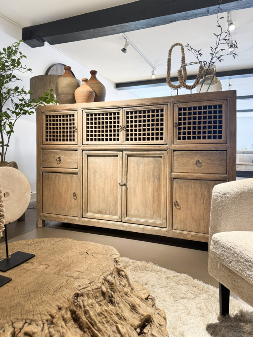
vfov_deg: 71.6
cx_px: 126
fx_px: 234
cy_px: 168
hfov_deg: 56.8
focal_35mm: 24
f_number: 1.78
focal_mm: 6.76
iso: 250
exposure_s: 1/50
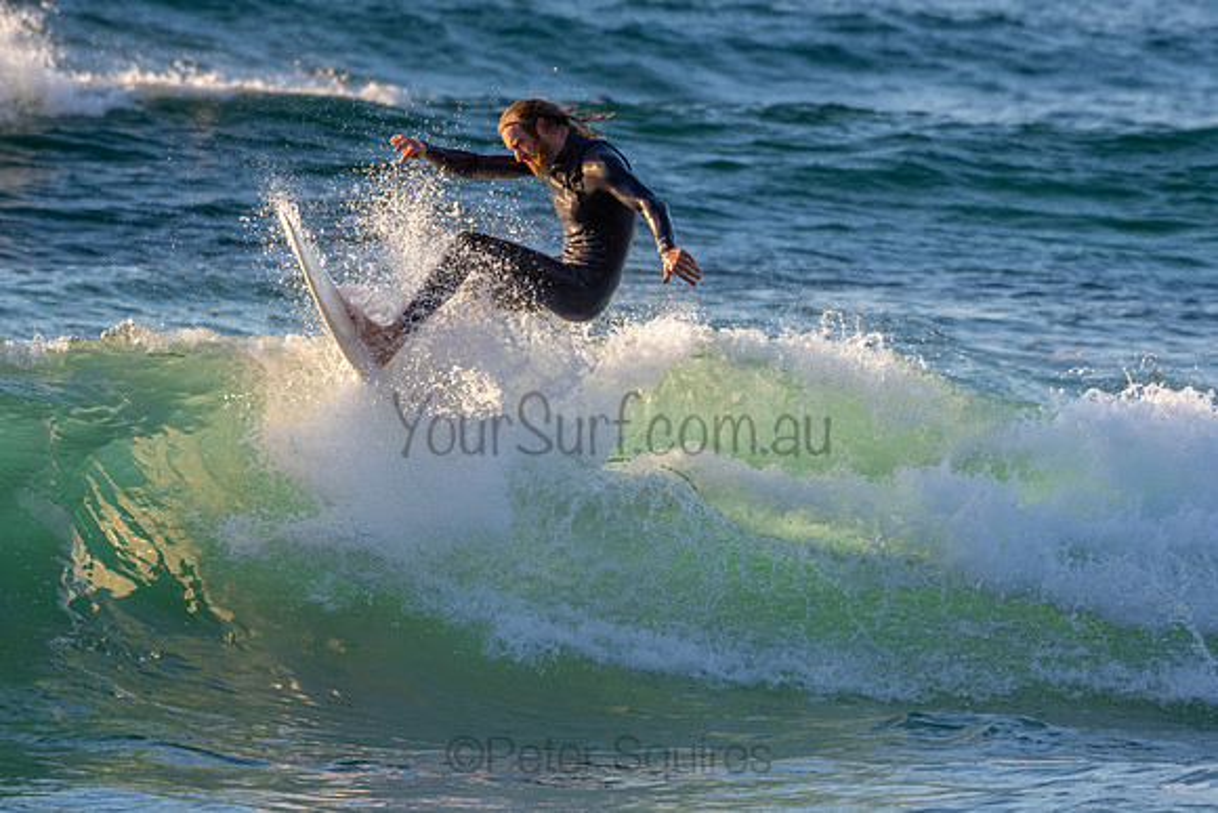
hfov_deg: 4.6
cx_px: 609
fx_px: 15228
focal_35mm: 450
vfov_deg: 3.1
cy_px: 406
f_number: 5.6
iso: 720
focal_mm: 300
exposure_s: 1/1250
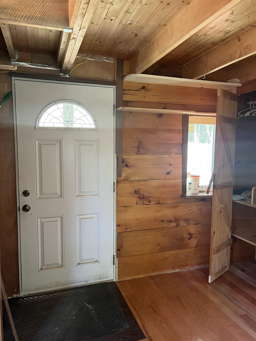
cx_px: 128
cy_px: 170
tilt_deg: -5.9
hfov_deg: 53.1
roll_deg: +0.0
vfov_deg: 67.3
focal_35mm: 26
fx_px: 256
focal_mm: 5.1
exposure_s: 1/60
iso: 400
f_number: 1.6
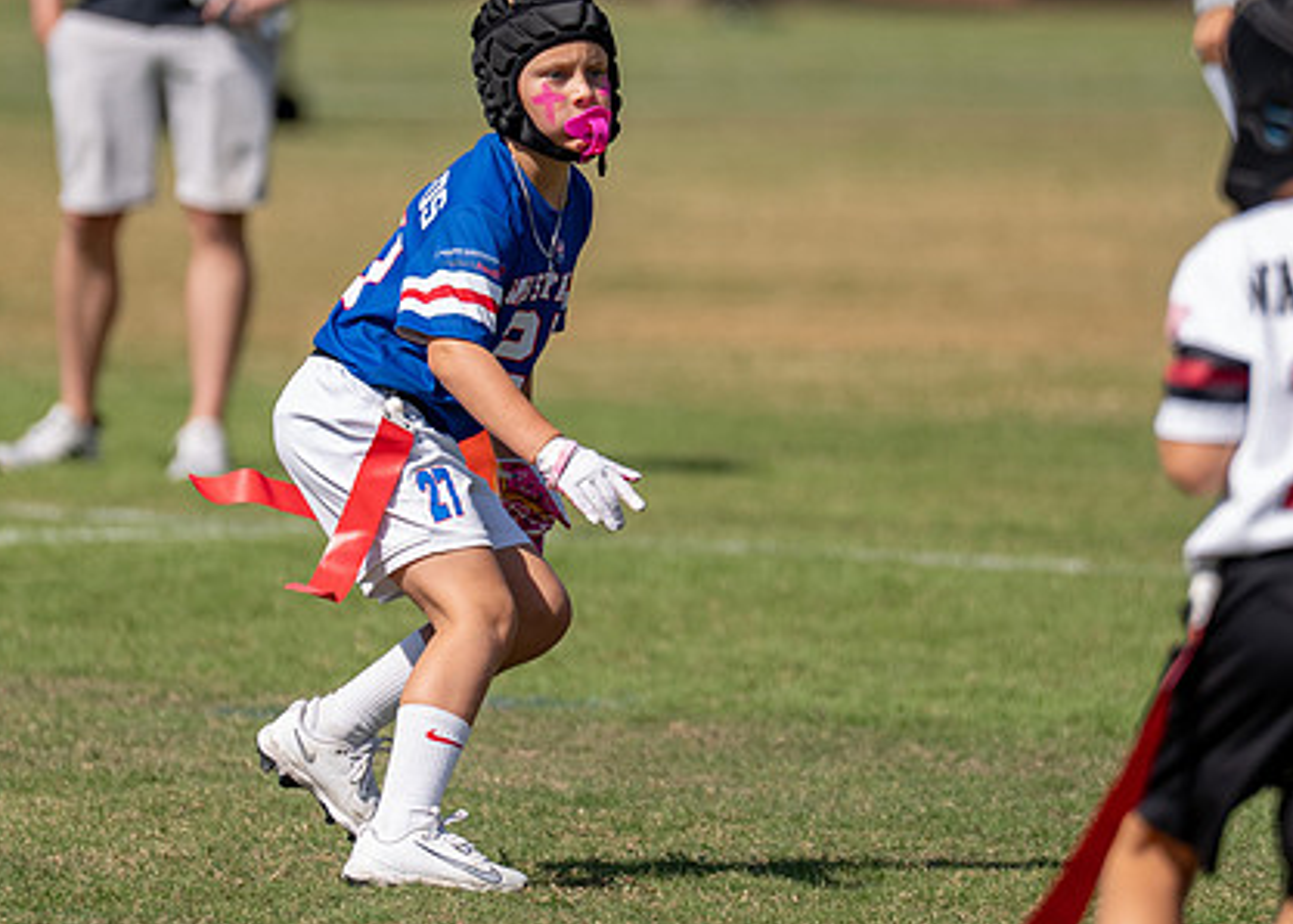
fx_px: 20421
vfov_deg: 2.6
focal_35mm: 556
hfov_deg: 3.6
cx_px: 505
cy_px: 318
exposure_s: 1/2000
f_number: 2.8
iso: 100
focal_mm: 200
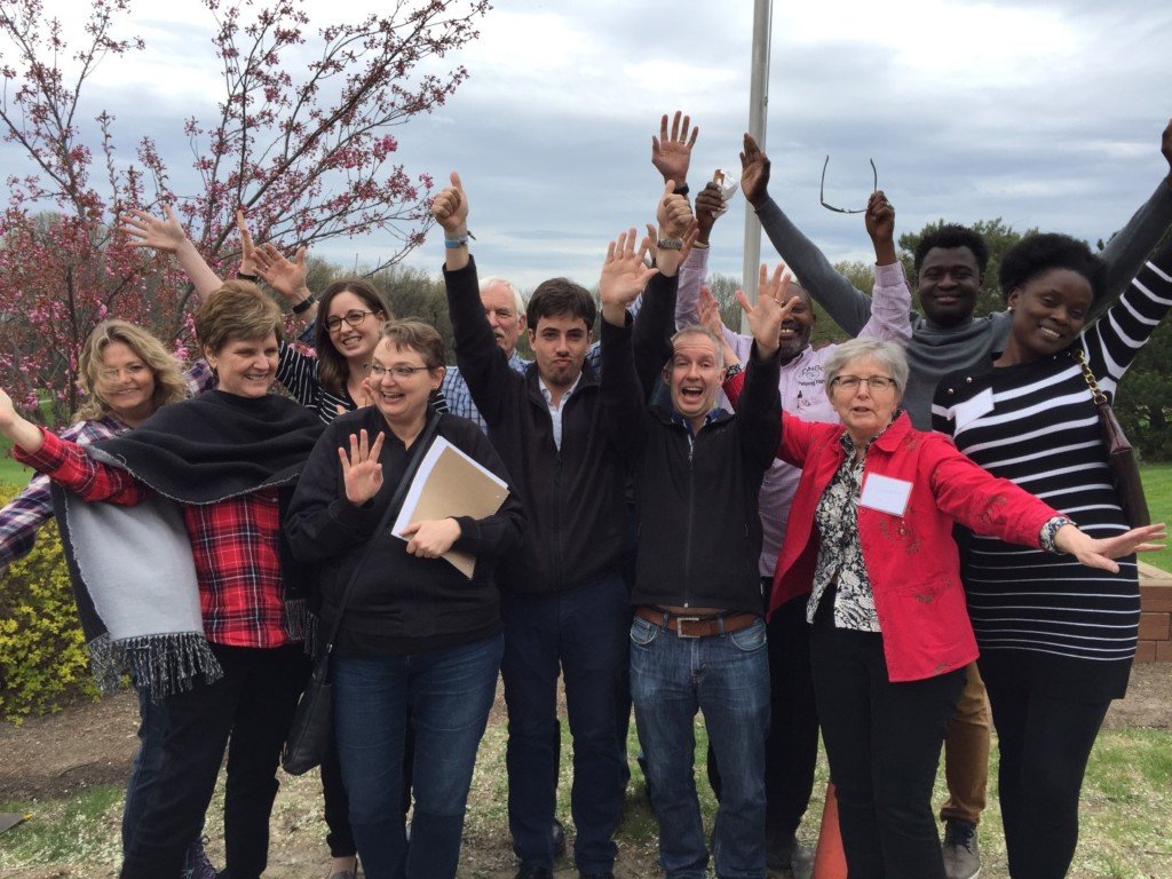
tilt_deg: -4.4
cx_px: 586
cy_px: 440
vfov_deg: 48.2
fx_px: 982
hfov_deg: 61.7
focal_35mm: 29
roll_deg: -1.7
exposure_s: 1/694
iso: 32
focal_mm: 4.15
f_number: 2.2
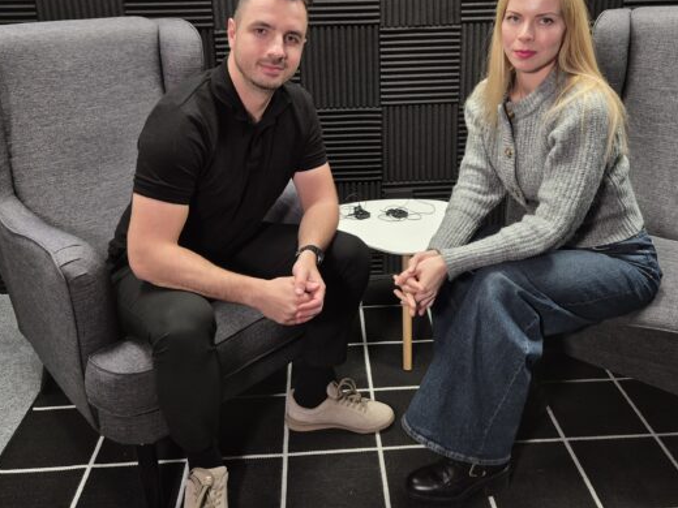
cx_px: 368
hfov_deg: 53.9
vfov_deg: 41.3
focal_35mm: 34
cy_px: 176
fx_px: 666
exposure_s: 1/100
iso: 250
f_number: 1.8
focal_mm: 5.4
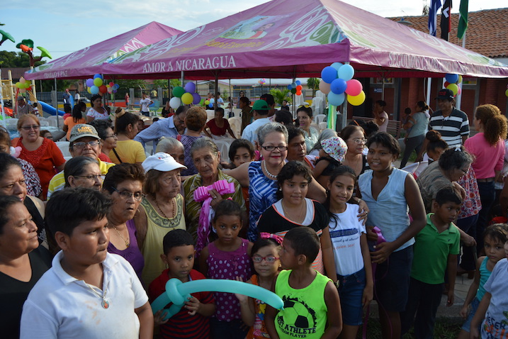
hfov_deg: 65.5
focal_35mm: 28
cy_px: 169
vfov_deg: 46.4
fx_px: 395
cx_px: 258
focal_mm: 18
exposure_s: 1/1250
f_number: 5
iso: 400
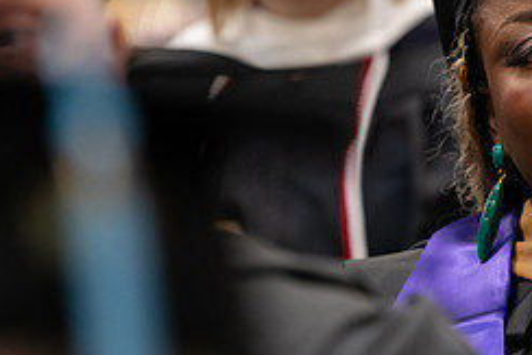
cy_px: 121
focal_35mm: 381
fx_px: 5633
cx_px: 578
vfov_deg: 3.6
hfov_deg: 5.4
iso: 2500
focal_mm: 160
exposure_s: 1/200
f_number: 3.2
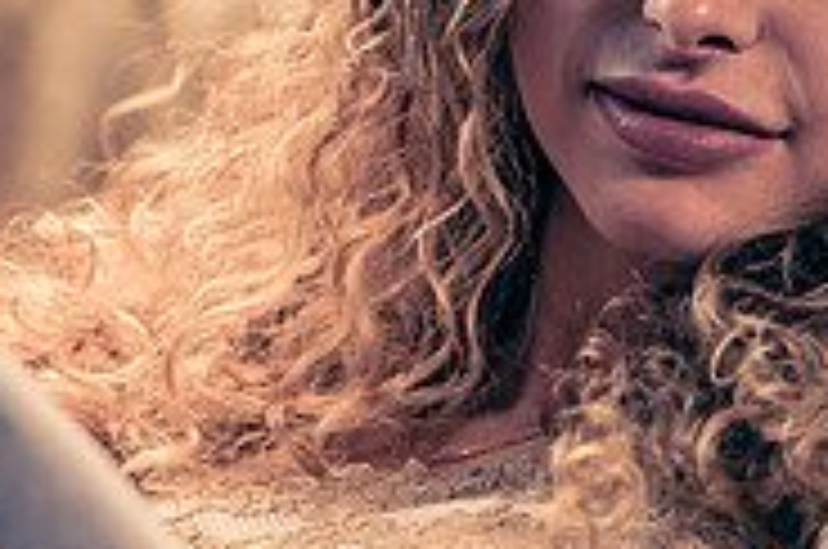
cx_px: 437
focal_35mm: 340
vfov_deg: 4.0
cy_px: 233
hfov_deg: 6.1
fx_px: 7806
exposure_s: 1/200
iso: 320
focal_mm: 85
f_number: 1.8
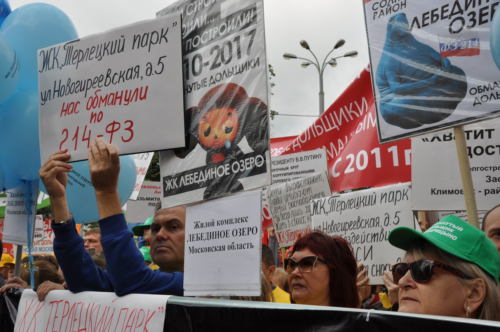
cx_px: 250
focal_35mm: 48
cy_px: 166
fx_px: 666
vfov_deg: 28.0
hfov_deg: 41.2
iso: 200
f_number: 13
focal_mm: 32
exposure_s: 1/160
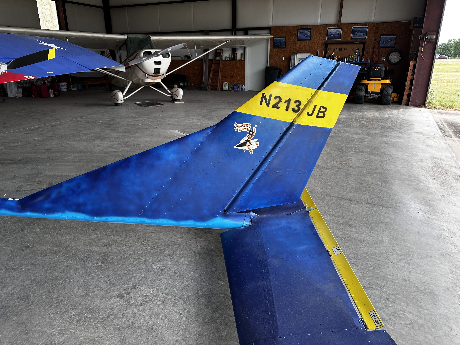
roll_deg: -0.6
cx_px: 230
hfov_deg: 71.6
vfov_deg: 56.8
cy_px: 172
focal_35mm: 24
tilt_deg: -19.7
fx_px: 319
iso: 80
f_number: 1.78
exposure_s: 1/426
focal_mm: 6.86
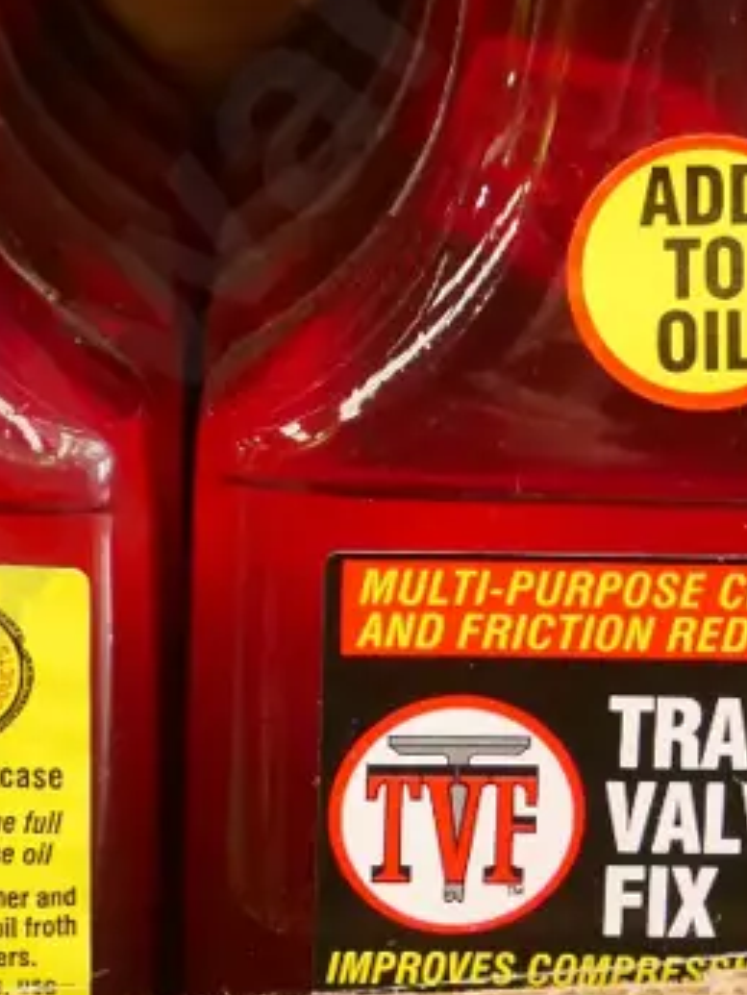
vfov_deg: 19.3
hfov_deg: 14.6
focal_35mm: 101
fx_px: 2904
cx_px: 215
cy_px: 231
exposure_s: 1/60
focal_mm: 17
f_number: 4
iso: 3200
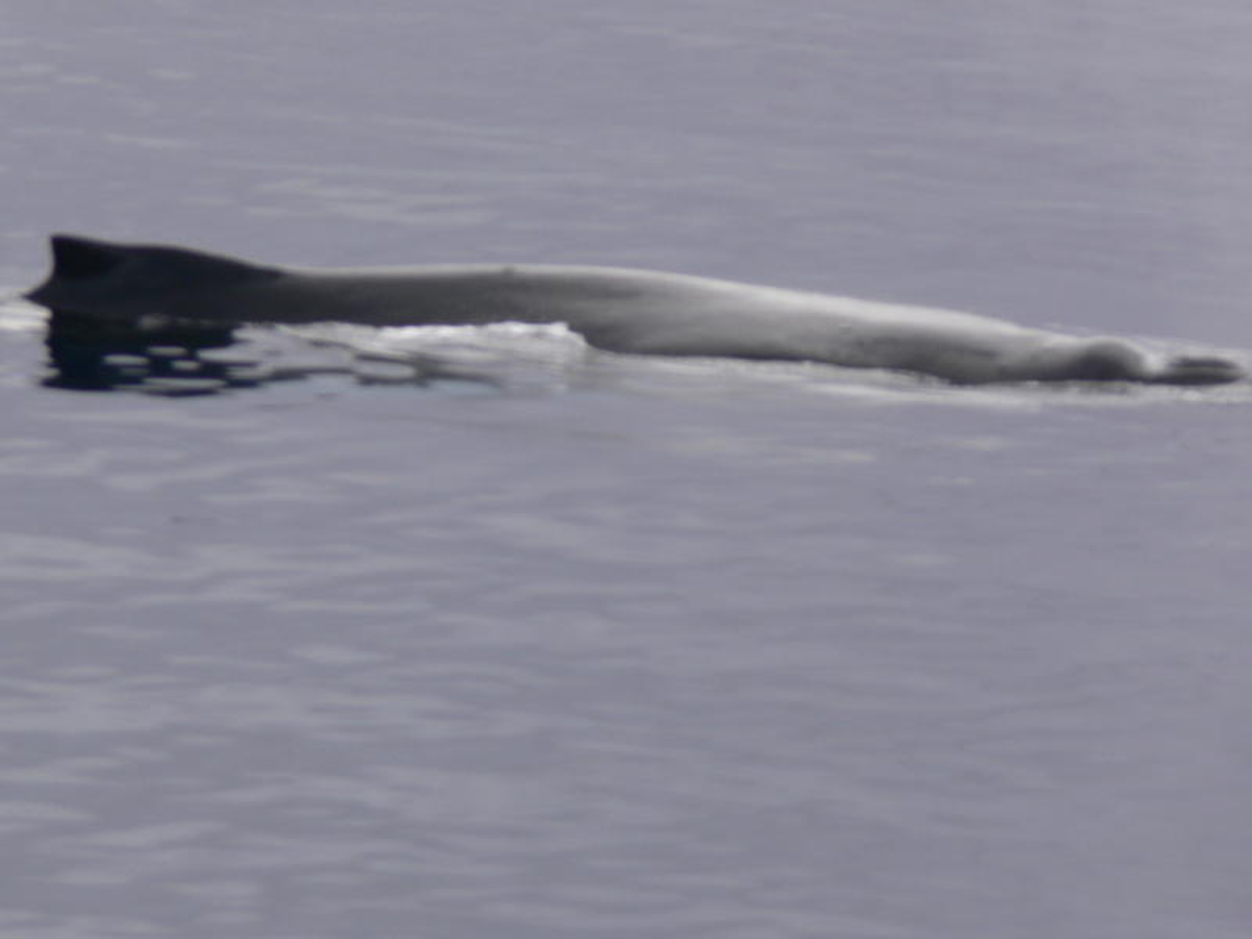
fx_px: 14974
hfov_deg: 4.8
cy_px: 470
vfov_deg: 3.6
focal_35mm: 414
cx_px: 626
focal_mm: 68.8
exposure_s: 1/320
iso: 80
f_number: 5.6
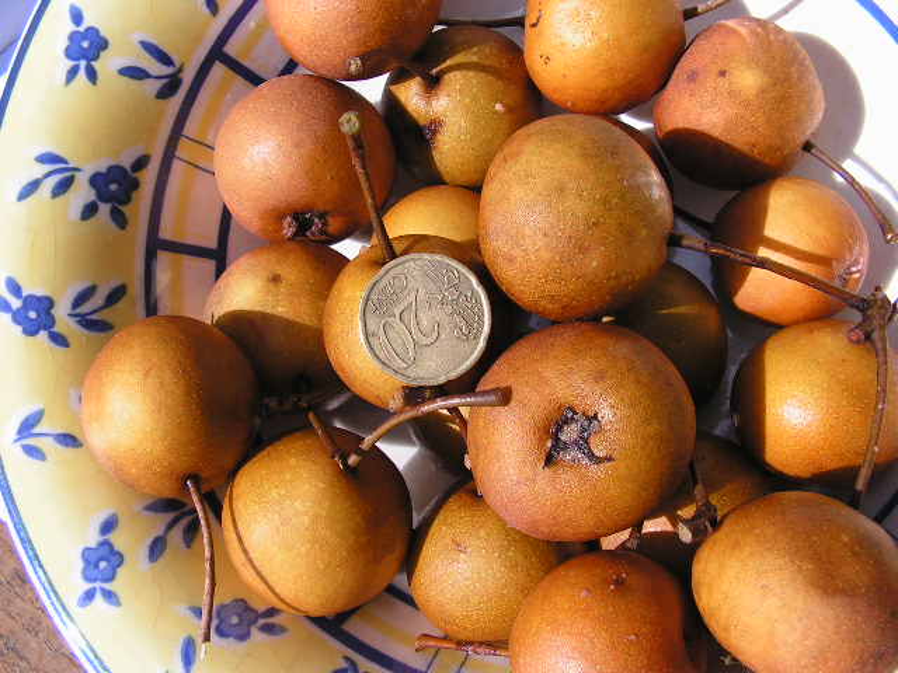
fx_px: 934
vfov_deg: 39.7
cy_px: 336
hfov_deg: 51.4
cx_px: 449
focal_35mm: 36
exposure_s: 1/400
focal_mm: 6
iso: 64
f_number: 4.8
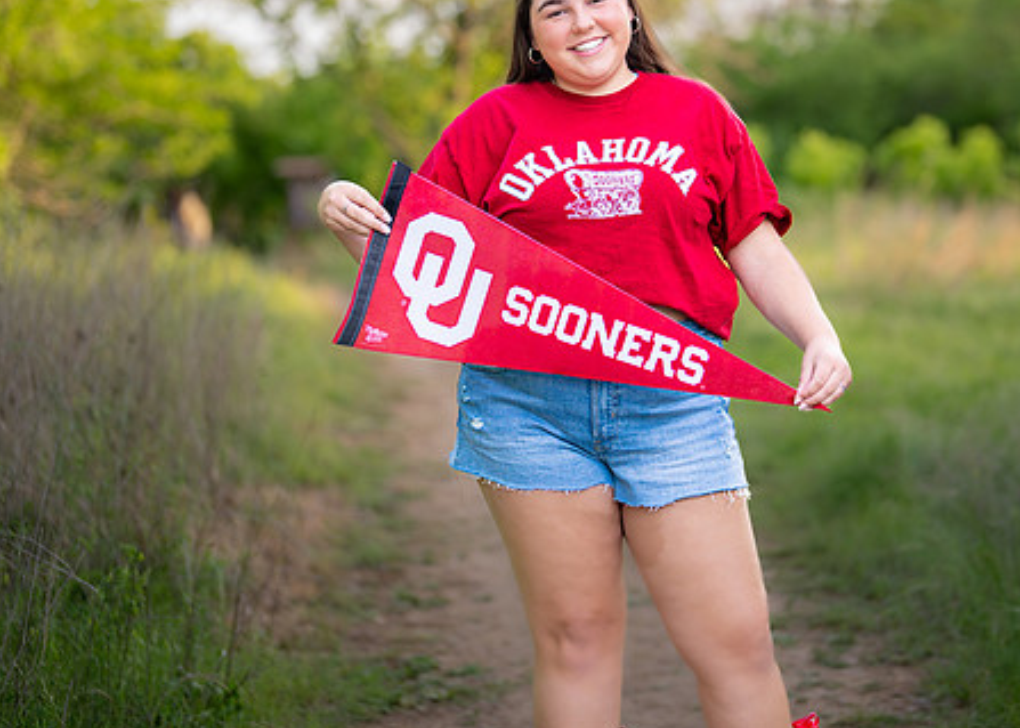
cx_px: 604
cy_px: 201
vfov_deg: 18.0
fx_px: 2288
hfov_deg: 25.1
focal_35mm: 79
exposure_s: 1/1250
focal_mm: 50
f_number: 1.2
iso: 320
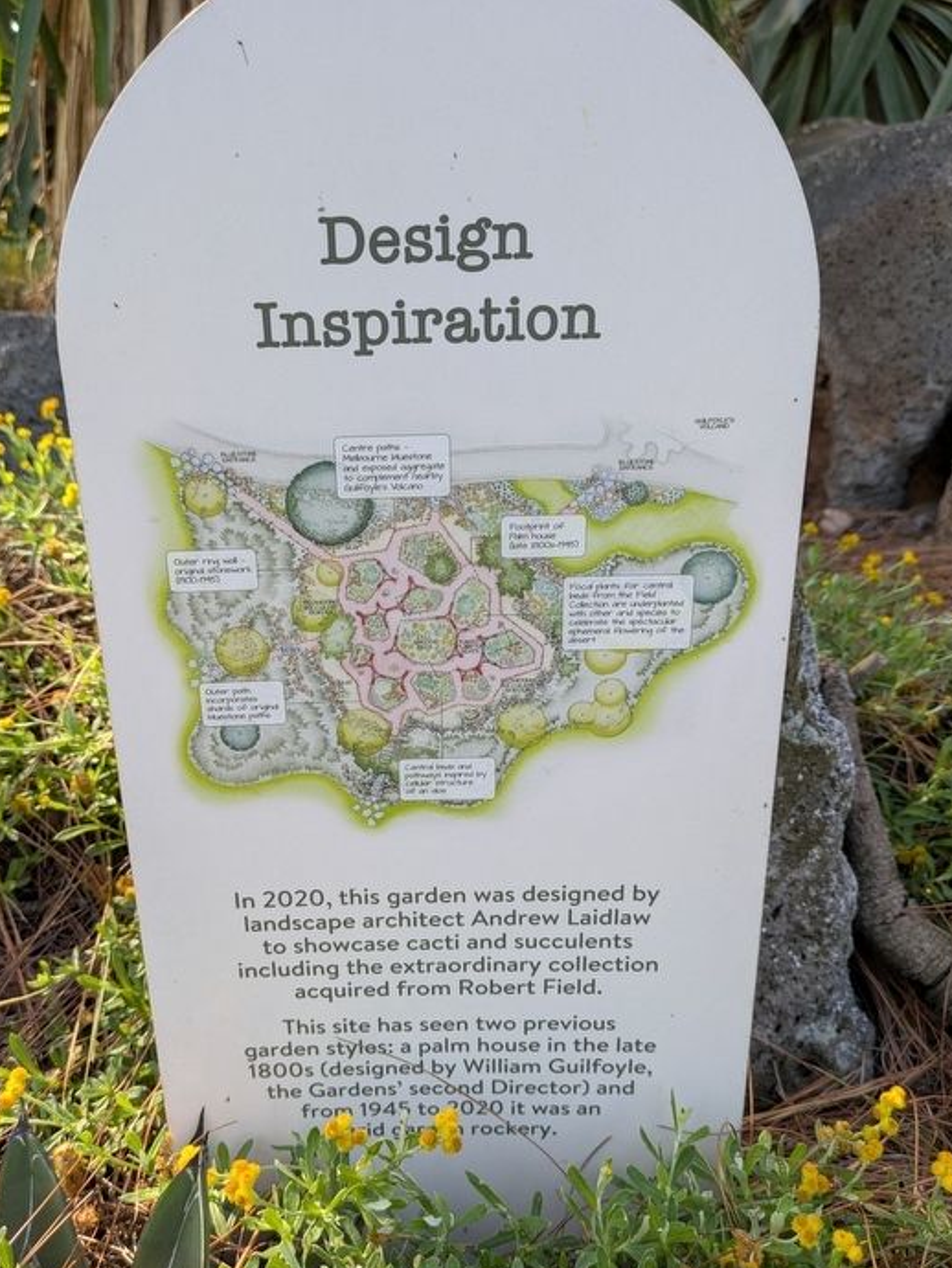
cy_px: 616
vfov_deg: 61.6
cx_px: 429
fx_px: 1063
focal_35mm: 29
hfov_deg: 48.2
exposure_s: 1/163
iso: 55
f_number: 1.89
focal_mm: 5.43
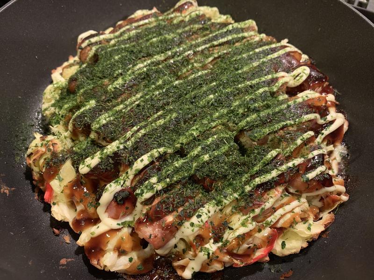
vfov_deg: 53.1
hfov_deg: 67.3
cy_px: 140
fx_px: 281
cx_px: 187
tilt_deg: -57.1
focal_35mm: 26
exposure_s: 1/25
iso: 400
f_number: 1.8
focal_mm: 4.25
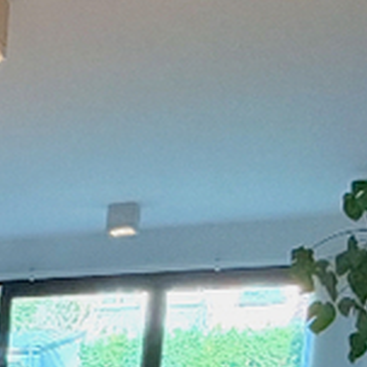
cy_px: 565
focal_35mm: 98
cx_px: -558
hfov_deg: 12.8
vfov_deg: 16.1
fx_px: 1175
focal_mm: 2.22
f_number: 2.2
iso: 200
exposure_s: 1/50
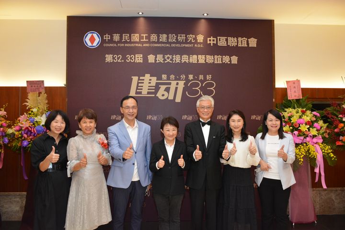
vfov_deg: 43.7
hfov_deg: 61.9
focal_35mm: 30
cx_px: 172
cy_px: 115
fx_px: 288
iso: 2500
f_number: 4.5
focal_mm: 20
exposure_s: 1/100
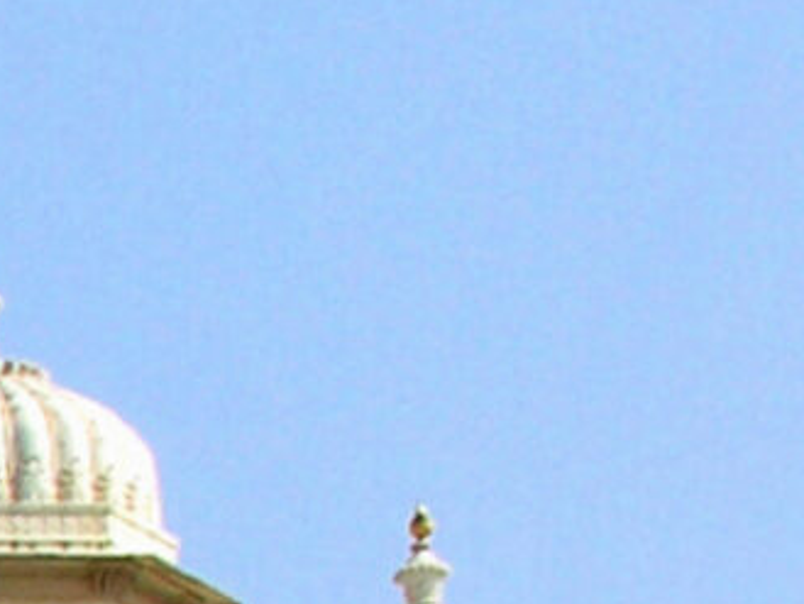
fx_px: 6320
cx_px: -1891
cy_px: 1751
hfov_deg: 6.4
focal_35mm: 272
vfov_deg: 5.2
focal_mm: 8.9
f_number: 6.3
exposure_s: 1/219
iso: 50
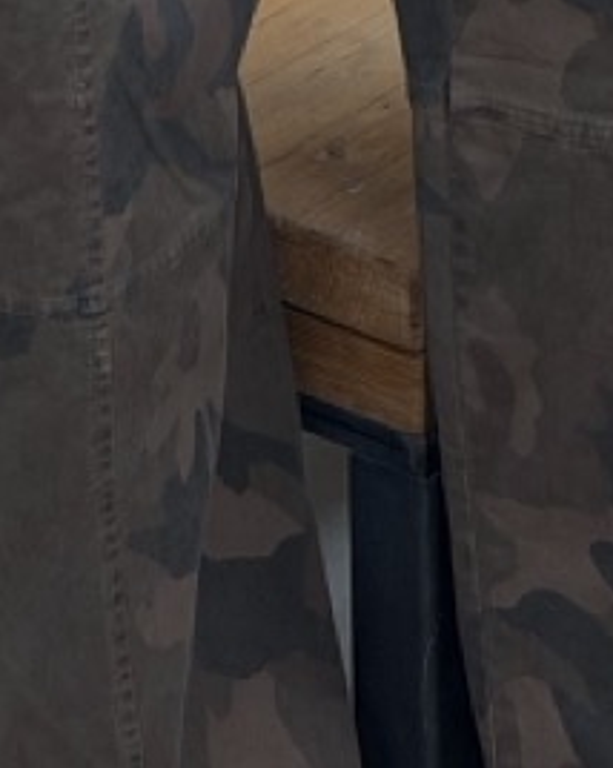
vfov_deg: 8.4
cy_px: -510
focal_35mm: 224
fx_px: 5086
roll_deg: +0.5
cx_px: 453
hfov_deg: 6.9
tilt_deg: -30.7
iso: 125
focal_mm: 6.76
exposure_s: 1/60
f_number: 1.78
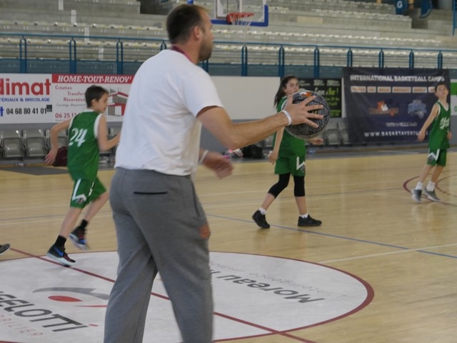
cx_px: 228
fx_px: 1030
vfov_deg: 18.9
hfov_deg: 25.0
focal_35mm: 78
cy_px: 172
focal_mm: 26.4
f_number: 2.8
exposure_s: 1/125
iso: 640
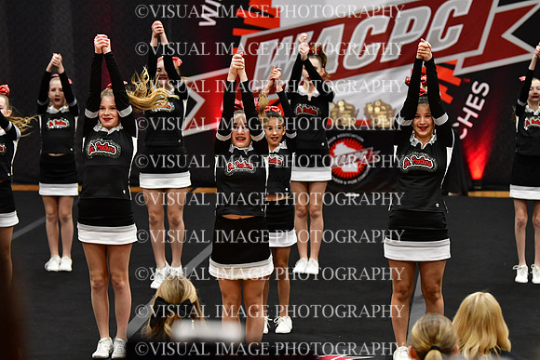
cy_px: 180
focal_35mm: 153
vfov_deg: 9.0
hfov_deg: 13.4
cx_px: 270
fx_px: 2295
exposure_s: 1/500
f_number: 3.5
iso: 4000
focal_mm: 102
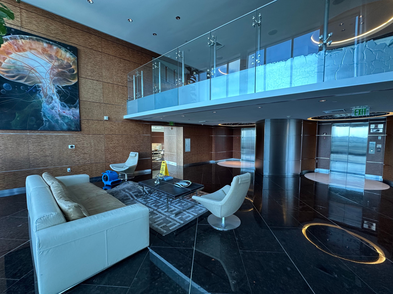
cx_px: 196
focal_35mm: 14
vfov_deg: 85.7
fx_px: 159
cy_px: 147
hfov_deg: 102.1
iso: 160
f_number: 2.2
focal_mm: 2.22
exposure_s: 1/60
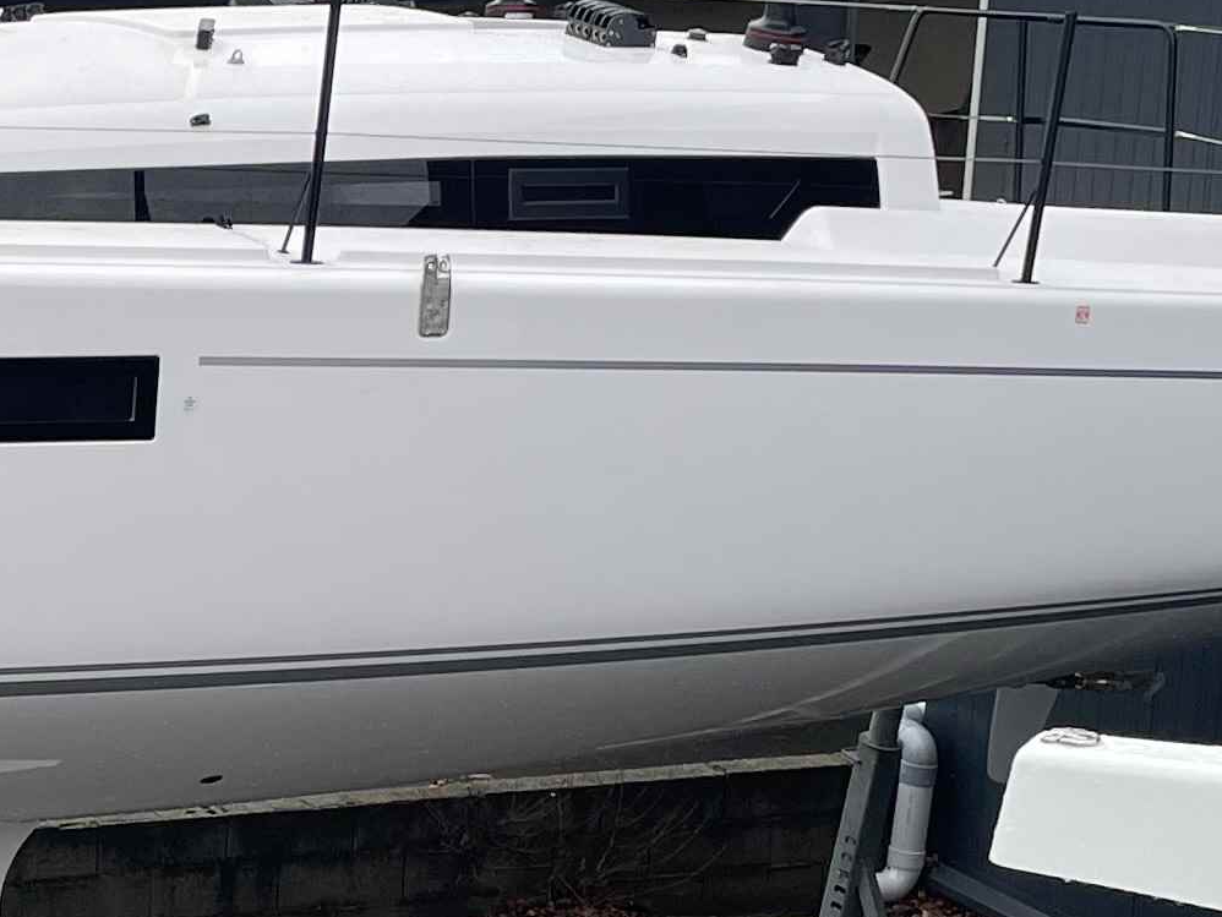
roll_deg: +0.5
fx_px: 3708
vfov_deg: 14.1
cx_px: -335
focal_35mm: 105
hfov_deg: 17.6
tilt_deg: -14.1
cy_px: 681
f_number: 1.6
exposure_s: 1/465
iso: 32
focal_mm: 4.2
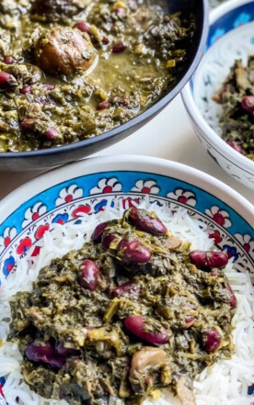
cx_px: 117
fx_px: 664
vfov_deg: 34.0
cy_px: 187
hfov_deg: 21.7
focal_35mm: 60
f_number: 2
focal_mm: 6
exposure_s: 1/40
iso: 200
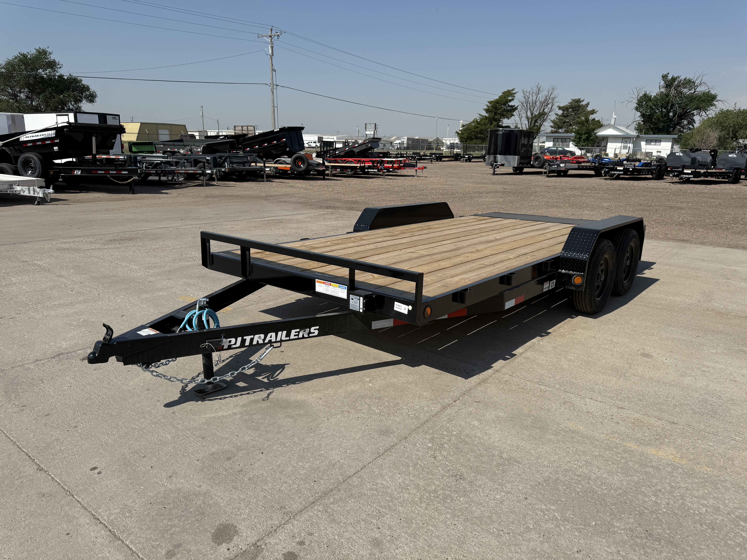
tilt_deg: -13.8
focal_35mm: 24
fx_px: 518
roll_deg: -2.2
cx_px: 374
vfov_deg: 56.8
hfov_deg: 71.6
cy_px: 280
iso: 80
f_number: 1.78
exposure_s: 1/6711
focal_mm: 6.76
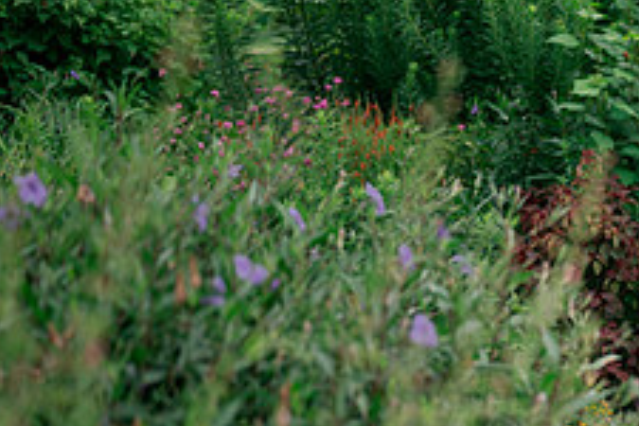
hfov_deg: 15.2
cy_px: 386
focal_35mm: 129
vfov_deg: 10.6
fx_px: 2290
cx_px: 818
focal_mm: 50
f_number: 2
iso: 160
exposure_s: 1/800
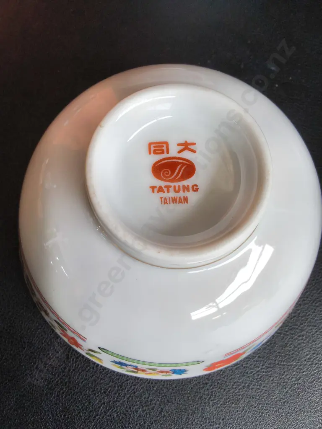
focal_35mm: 27
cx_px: 161
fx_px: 335
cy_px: 214
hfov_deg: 51.4
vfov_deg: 65.3
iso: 160
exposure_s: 1/100
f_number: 2
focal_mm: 2.87
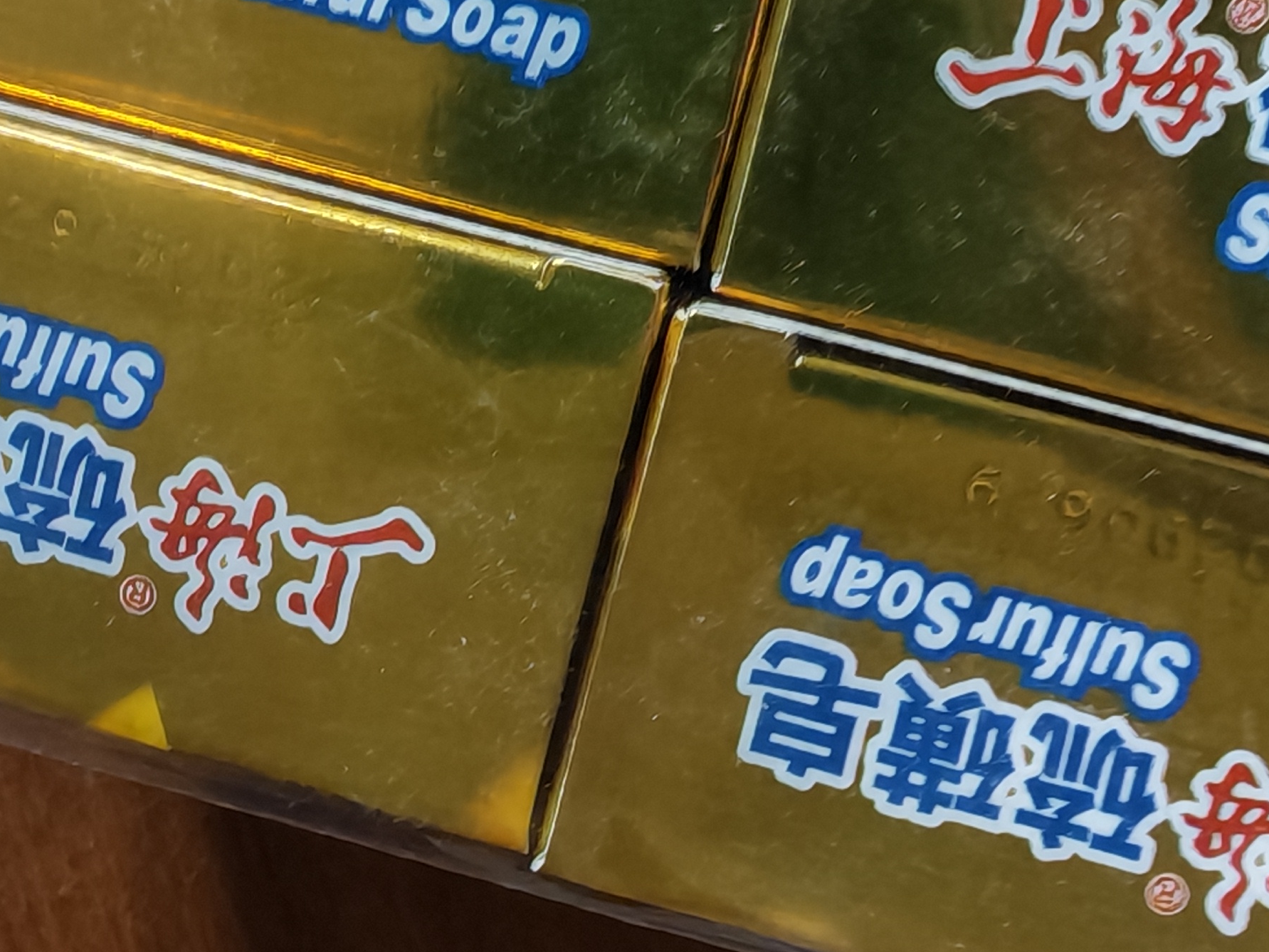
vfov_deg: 27.9
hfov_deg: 36.8
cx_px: 680
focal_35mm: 52
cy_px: 357
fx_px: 1907
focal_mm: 1.82
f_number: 2
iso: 640
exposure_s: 1/13
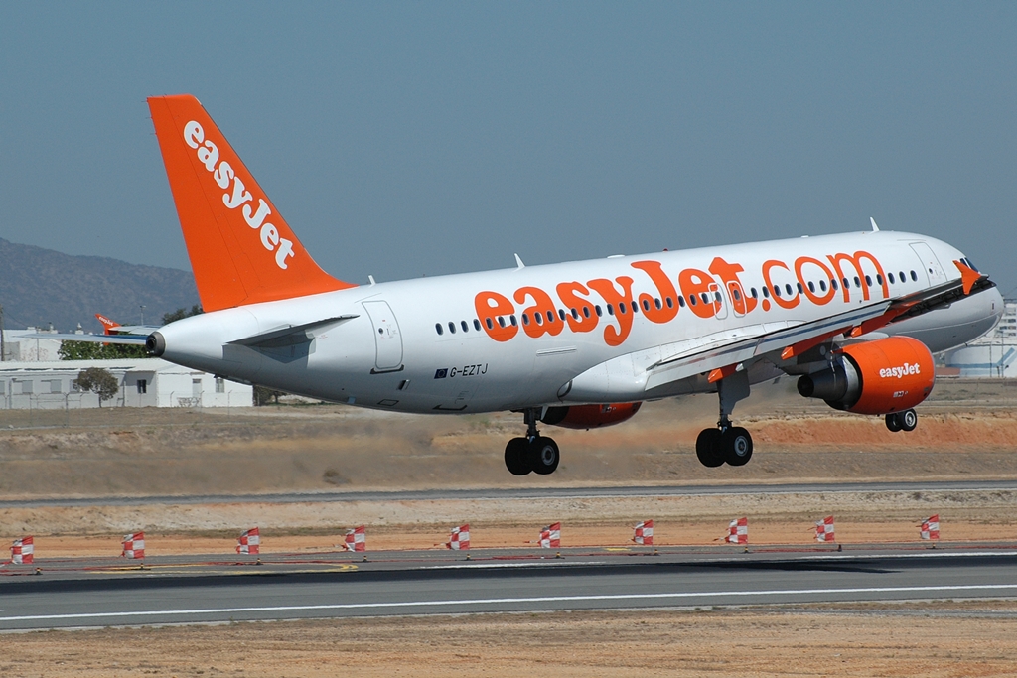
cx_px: 508
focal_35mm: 292
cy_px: 339
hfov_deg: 7.0
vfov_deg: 4.7
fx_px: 8264
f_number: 10
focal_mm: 195
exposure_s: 1/1600
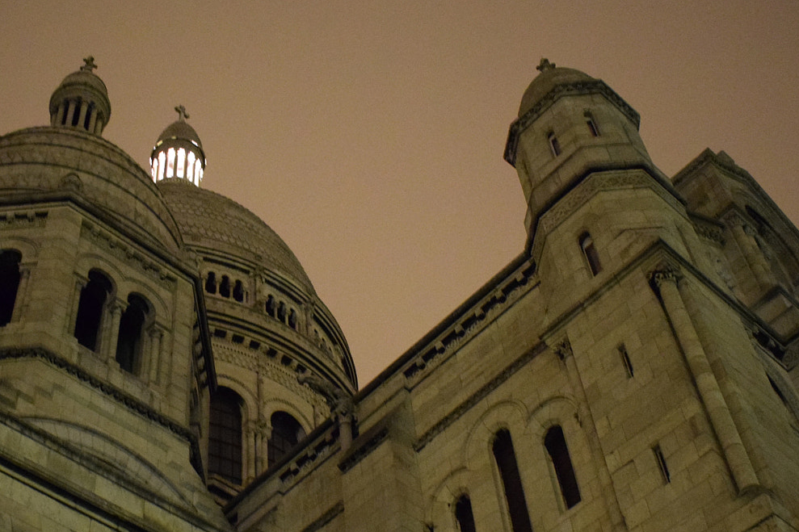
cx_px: 284
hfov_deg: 35.5
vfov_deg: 24.1
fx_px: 1238
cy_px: 379
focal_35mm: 56
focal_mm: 23
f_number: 3.8
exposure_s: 1/6
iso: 6400
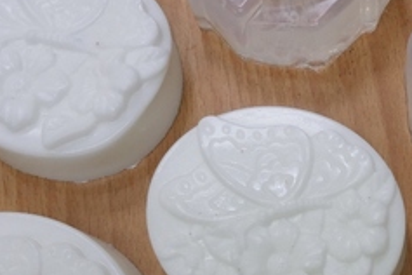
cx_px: 452
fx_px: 812
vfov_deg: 18.9
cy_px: 234
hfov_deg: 26.3
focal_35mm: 71
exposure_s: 1/60
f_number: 6.3
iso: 500
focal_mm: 8.8
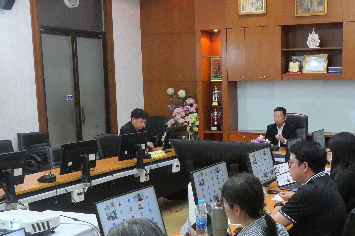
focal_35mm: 50
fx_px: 493
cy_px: 175
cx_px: 257
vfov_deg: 26.7
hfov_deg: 38.8
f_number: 5.6
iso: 6400
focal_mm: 13
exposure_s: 1/125
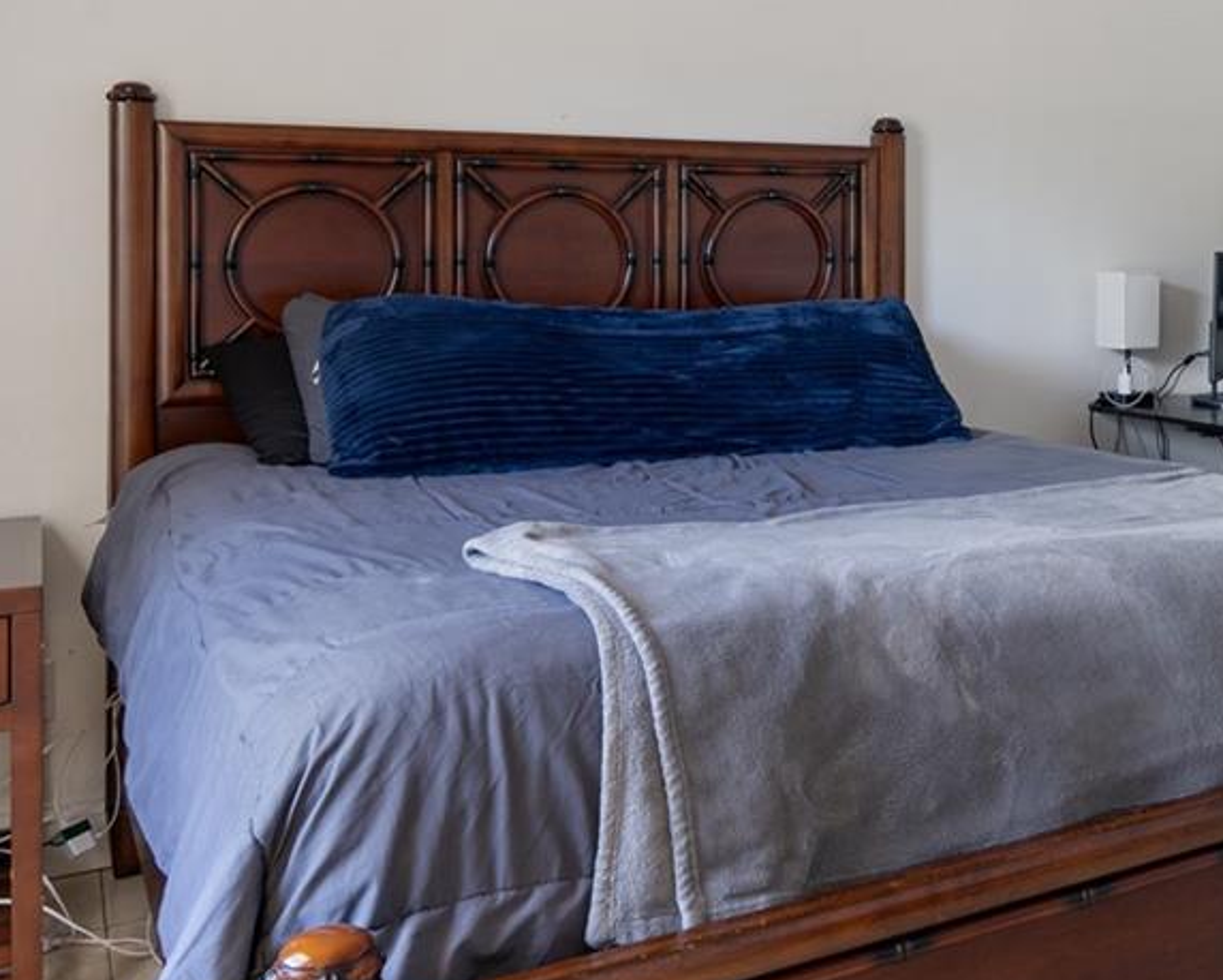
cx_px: 1146
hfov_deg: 39.9
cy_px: 261
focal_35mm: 42
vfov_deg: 35.0
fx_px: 1521
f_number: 9
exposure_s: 1
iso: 320
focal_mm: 16
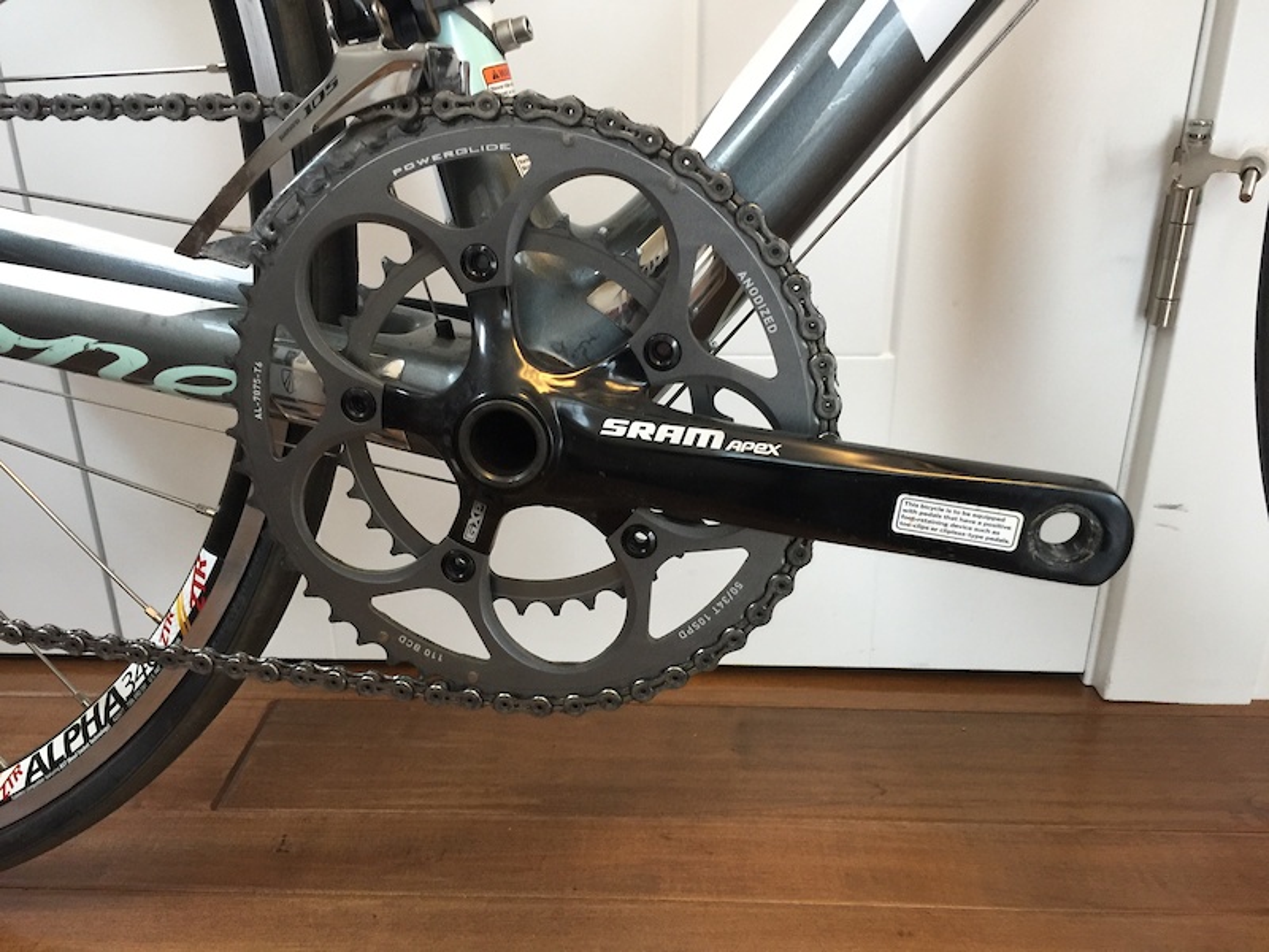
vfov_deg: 48.2
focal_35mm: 29
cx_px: 634
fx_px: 1063
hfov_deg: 61.7
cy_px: 476
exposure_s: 1/15
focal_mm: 4.15
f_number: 2.2
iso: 100
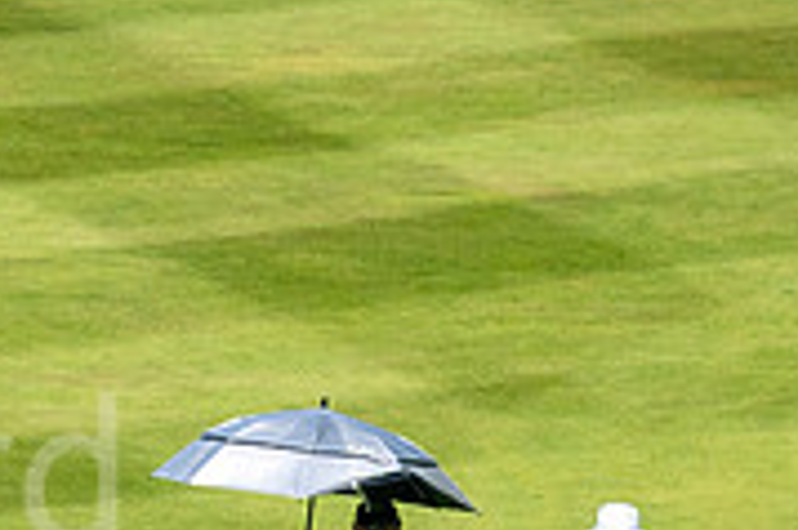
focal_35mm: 1796
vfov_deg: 0.8
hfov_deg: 1.1
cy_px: 315
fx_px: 39774
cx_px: -464
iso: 320
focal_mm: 300
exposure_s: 1/4000
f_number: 5
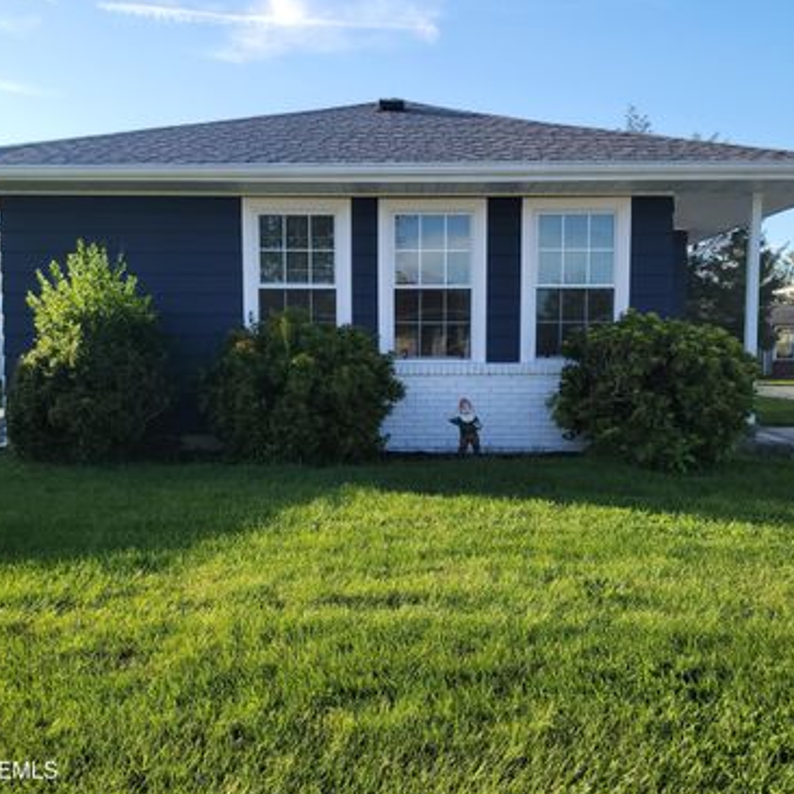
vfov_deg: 55.6
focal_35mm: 29
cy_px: 400
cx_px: 410
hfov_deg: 55.6
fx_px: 753
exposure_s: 1/349
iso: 16
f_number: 1.8
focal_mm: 6.7
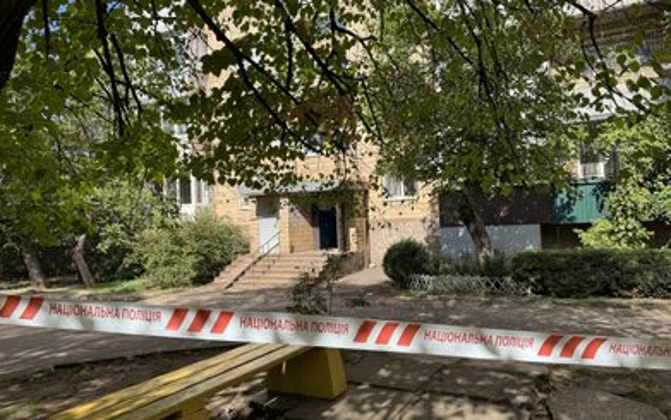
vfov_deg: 47.6
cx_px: 342
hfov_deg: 70.4
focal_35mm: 26
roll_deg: +2.1
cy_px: 226
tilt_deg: +0.2
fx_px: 476
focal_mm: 6.76
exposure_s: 1/2174
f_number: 1.78
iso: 80
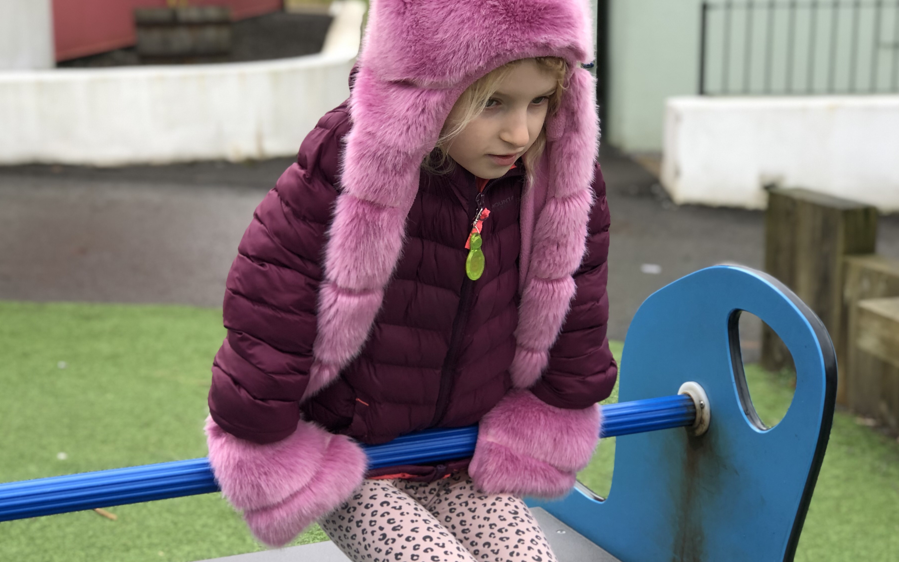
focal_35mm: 68
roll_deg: +0.9
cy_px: 310
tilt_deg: -13.5
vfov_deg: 19.1
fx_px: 1666
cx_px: 412
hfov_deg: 30.2
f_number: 2.8
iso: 20
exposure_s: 1/30
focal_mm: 6.6
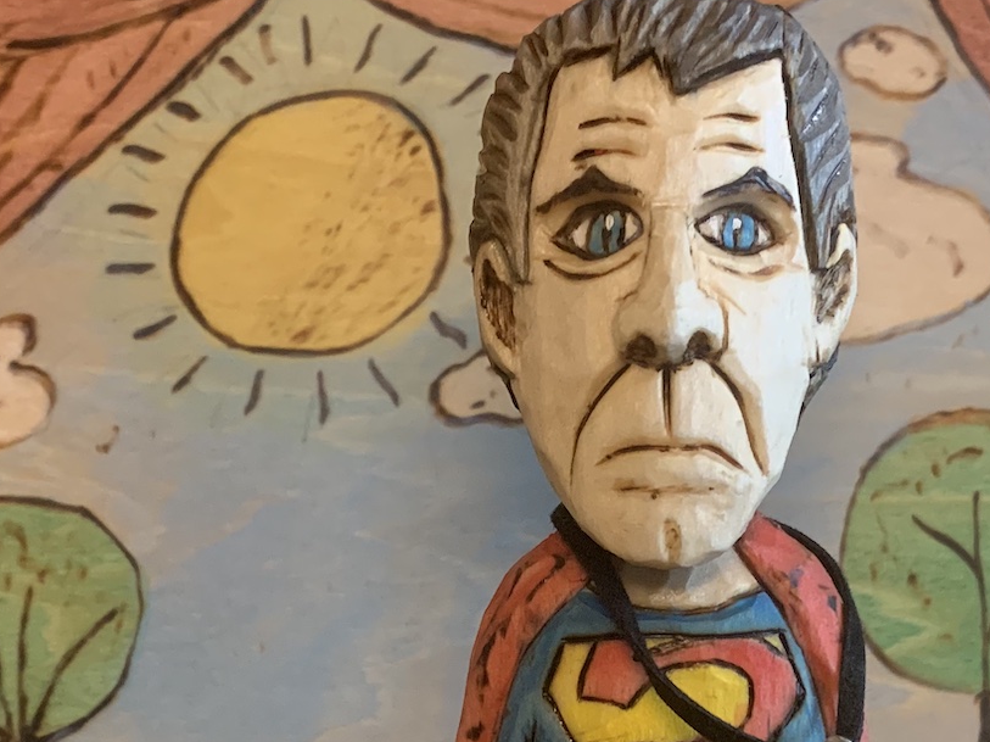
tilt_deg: -7.5
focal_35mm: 64
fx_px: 1830
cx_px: 586
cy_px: 645
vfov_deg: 22.4
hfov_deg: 30.2
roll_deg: -0.4
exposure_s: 1/39
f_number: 1.8
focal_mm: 4.25
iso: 400
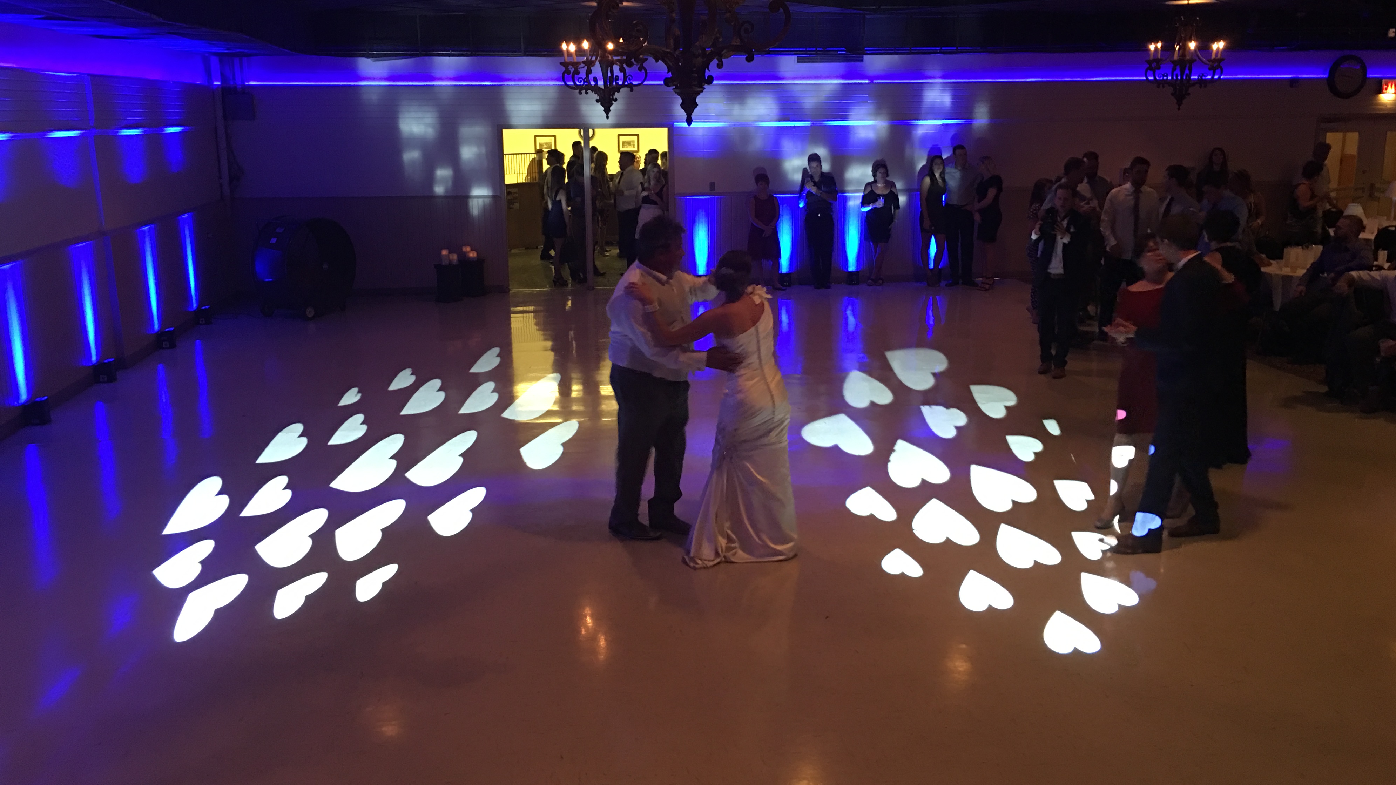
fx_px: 1184
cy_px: 373
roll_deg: -0.3
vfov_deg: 36.7
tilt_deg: -12.2
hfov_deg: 61.0
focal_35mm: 32
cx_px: 707
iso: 50
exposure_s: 1/4
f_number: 2.2
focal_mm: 4.15
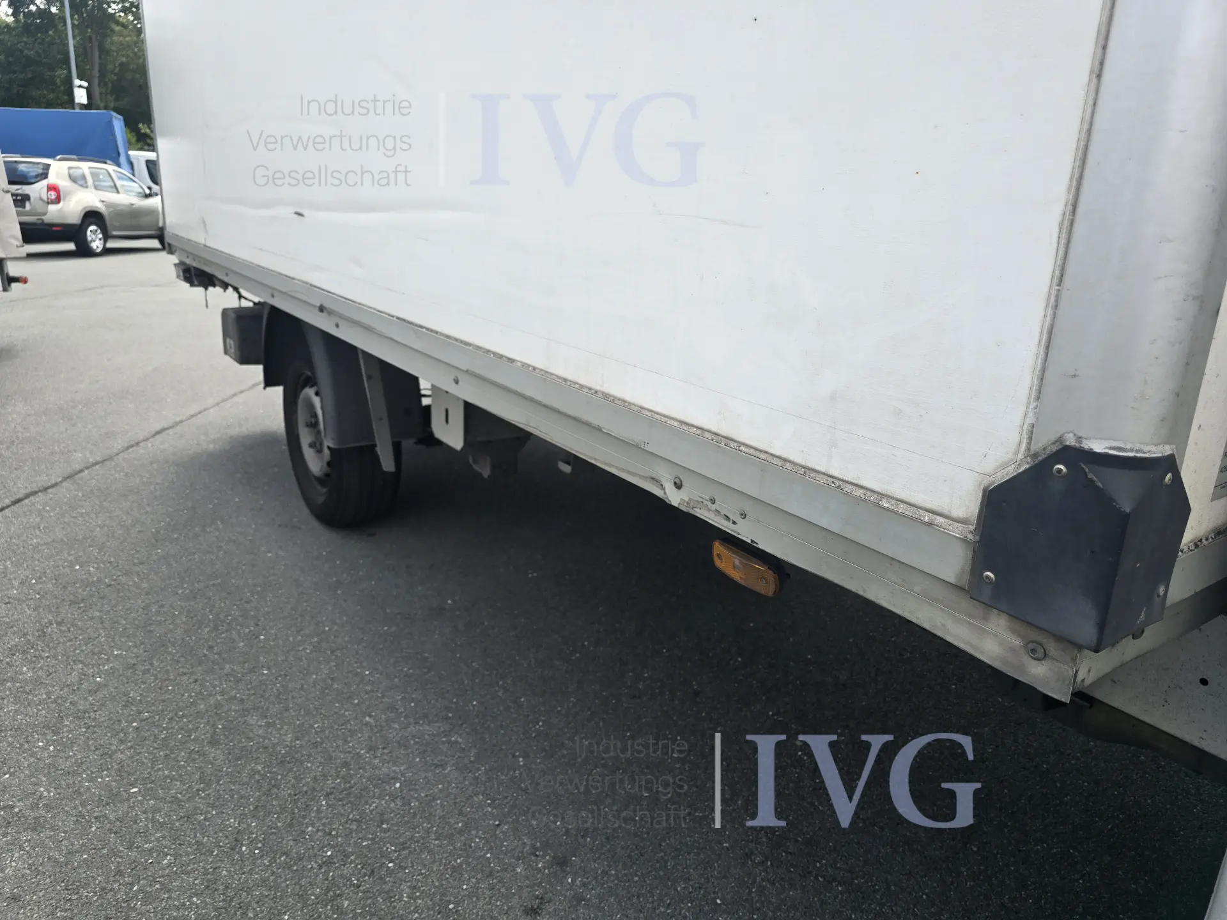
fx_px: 815
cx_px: 614
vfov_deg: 58.9
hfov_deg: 73.9
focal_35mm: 23
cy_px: 460
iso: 12
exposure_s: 1/267
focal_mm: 6.3
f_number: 1.7
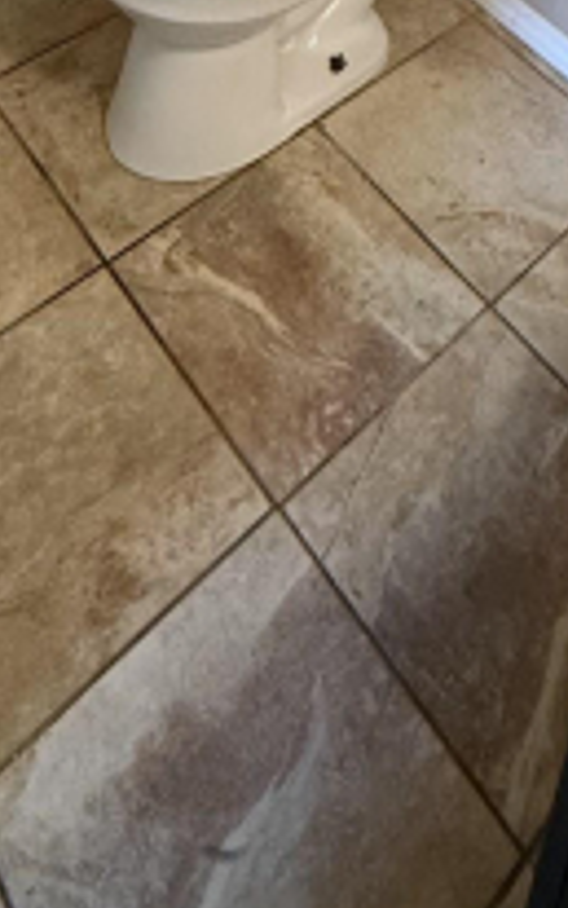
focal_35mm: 48
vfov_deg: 26.1
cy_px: -544
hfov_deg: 26.7
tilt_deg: -15.4
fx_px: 1187
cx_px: 401
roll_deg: -9.2
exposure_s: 1/60
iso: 320
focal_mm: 2.22
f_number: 2.2
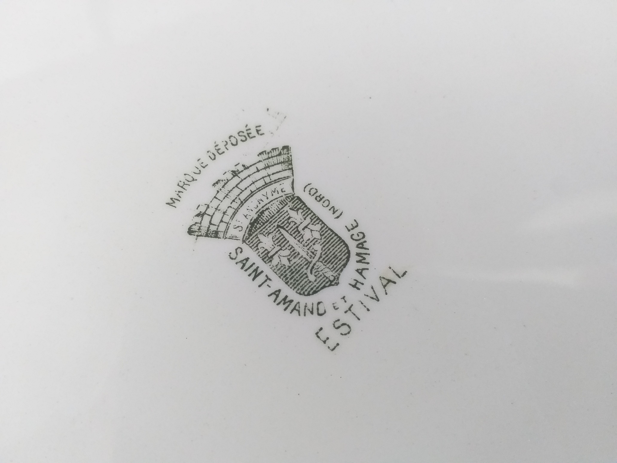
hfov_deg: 67.3
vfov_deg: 53.1
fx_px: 463
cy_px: 232
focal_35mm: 26
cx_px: 308
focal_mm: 3.6
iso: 160
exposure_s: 1/50
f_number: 1.9
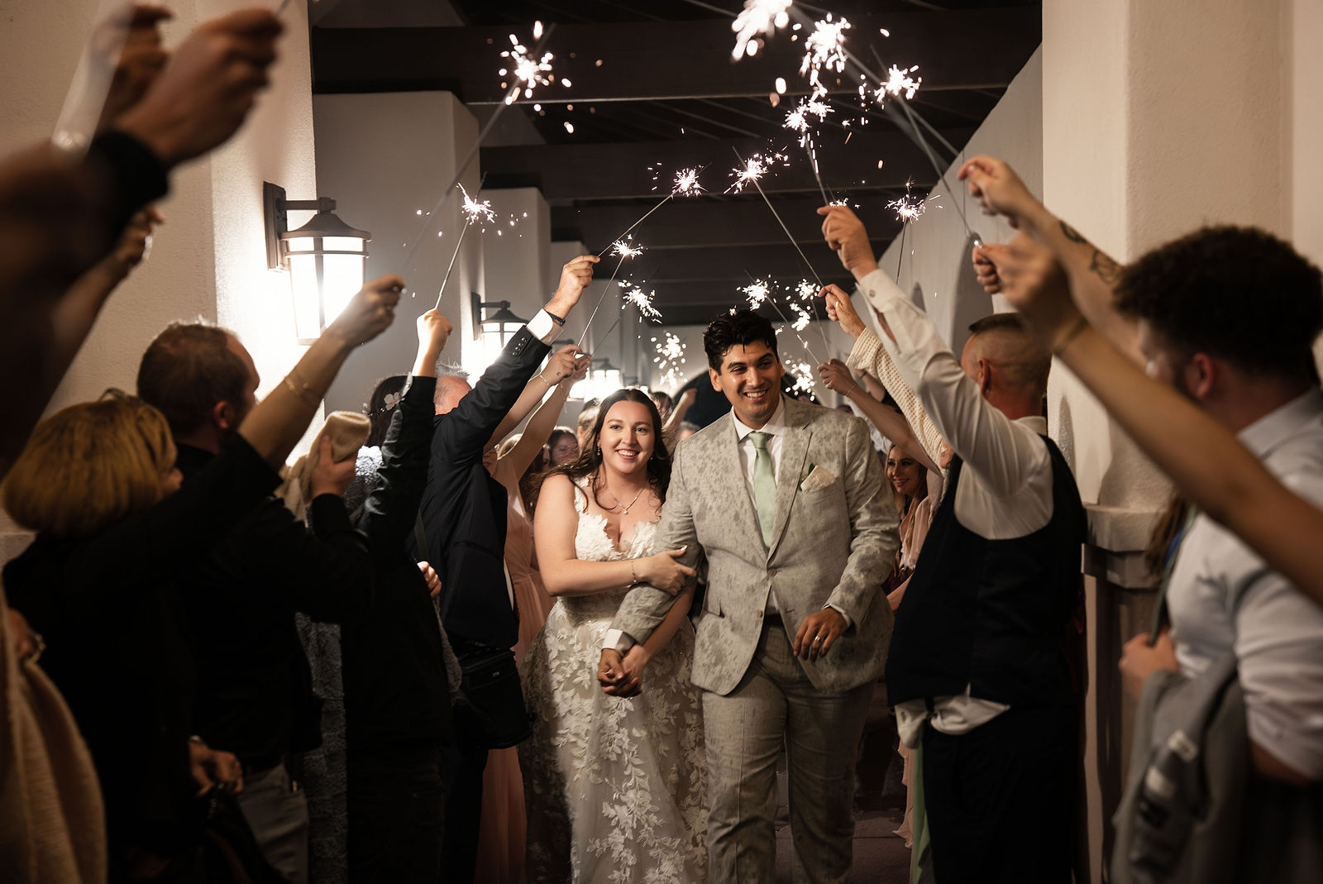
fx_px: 1912
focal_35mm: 52
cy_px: 442
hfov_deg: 38.2
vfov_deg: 26.0
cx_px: 662
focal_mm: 52
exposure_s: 1/160
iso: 2500
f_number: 2.8
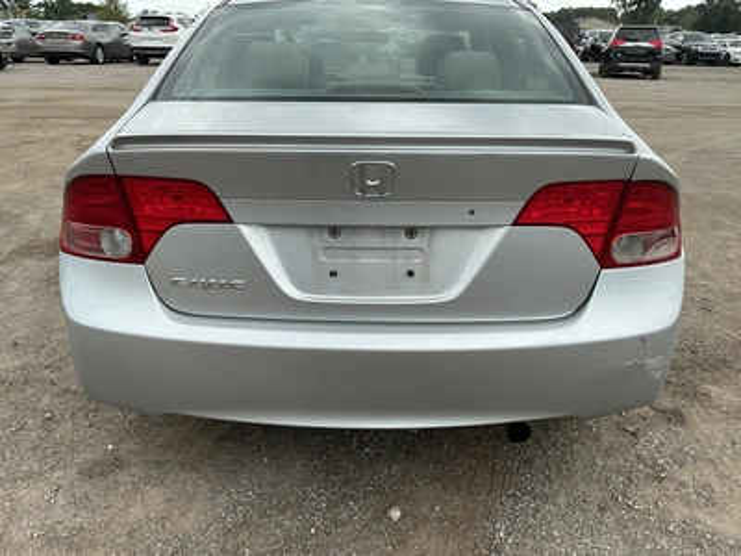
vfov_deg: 49.7
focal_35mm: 28
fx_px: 599
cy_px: 278
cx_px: 370
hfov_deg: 63.4
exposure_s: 1/944
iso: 25
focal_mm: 3
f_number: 1.8
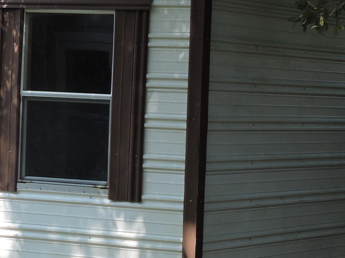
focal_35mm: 185
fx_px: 1844
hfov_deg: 10.7
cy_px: 170
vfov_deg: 8.0
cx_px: 210
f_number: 4
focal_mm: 9.9
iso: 100
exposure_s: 1/250
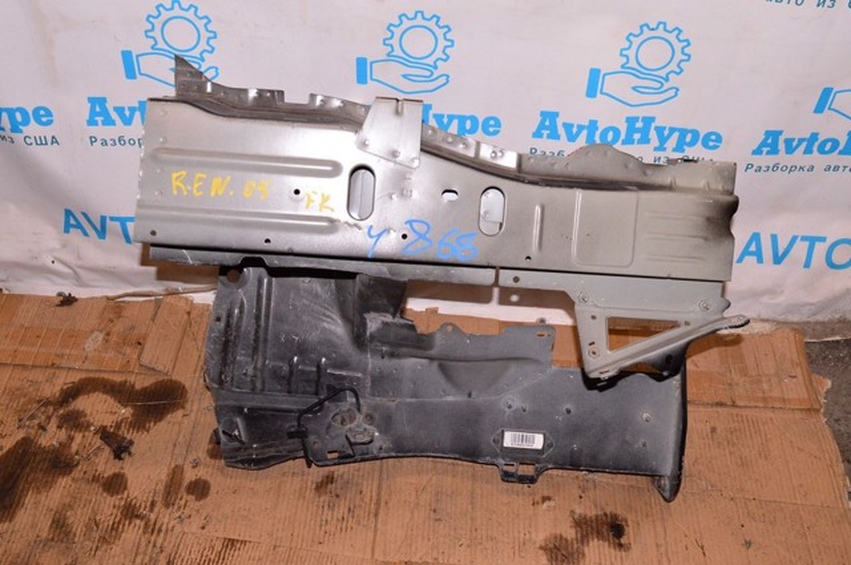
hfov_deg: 51.3
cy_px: 282
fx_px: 885
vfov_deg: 35.4
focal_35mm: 38
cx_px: 426
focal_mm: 25
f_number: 8
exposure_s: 1/200
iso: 1600
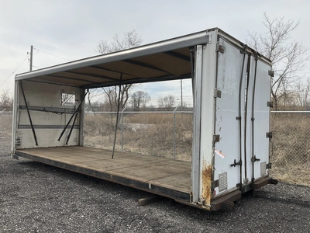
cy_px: 116
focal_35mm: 29
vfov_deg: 48.2
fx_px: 260
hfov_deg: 61.7
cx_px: 155
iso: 25
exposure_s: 1/2227
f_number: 1.8
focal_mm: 3
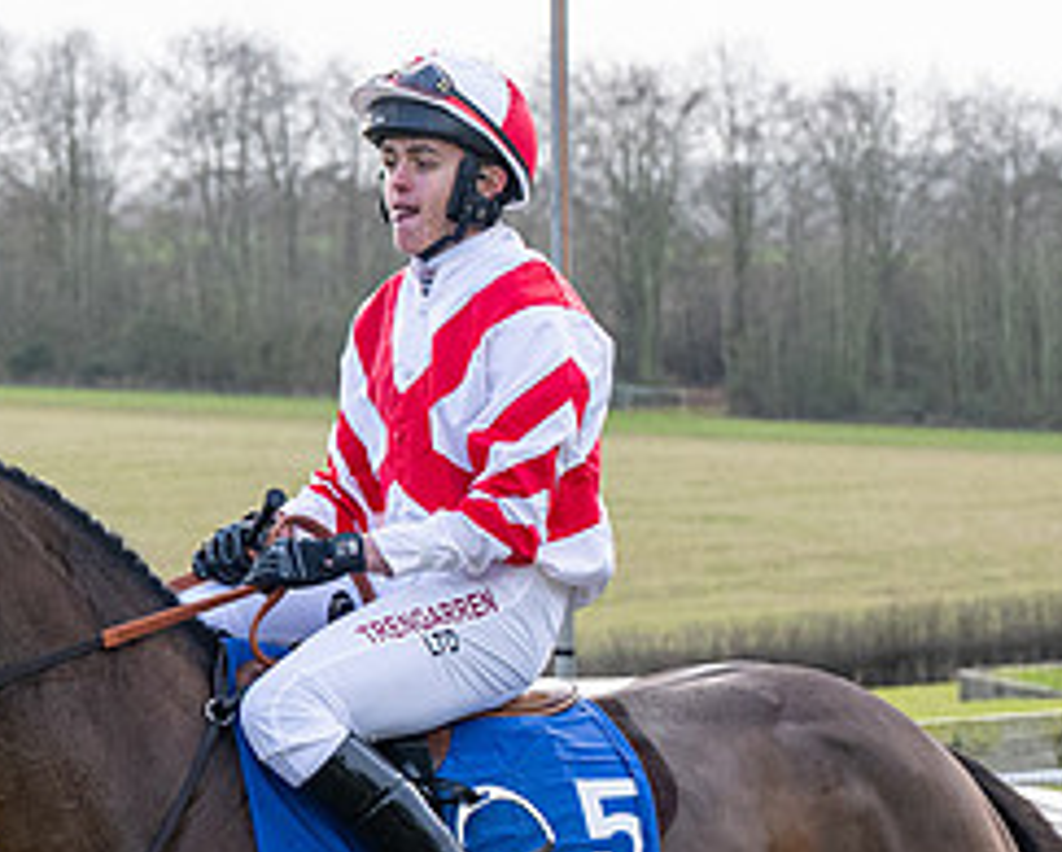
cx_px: 492
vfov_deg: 4.9
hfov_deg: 6.1
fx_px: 9976
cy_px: 1003
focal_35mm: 317
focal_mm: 70
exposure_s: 1/1000
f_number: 5
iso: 800
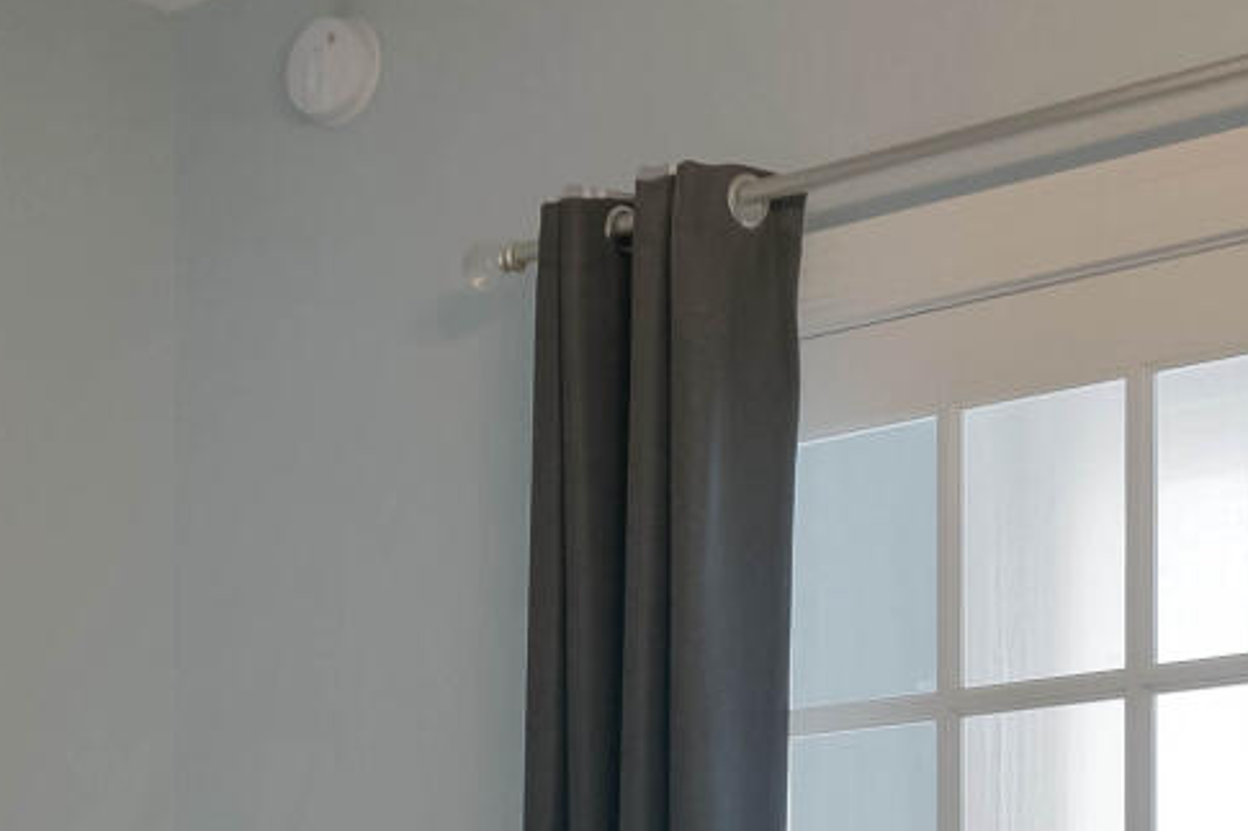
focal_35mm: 99
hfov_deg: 20.1
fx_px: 3431
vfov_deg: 13.0
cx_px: 36
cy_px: 1267
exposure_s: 1/200
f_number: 8
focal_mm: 16
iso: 800
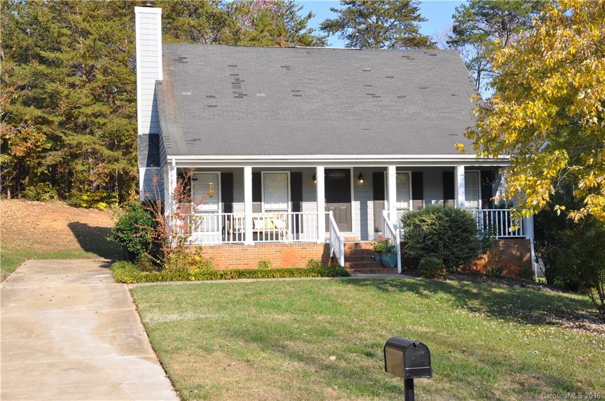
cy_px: 200
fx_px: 881
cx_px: 302
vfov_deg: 25.7
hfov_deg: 37.9
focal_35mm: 52
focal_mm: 35
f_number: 9
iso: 200
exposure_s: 1/320
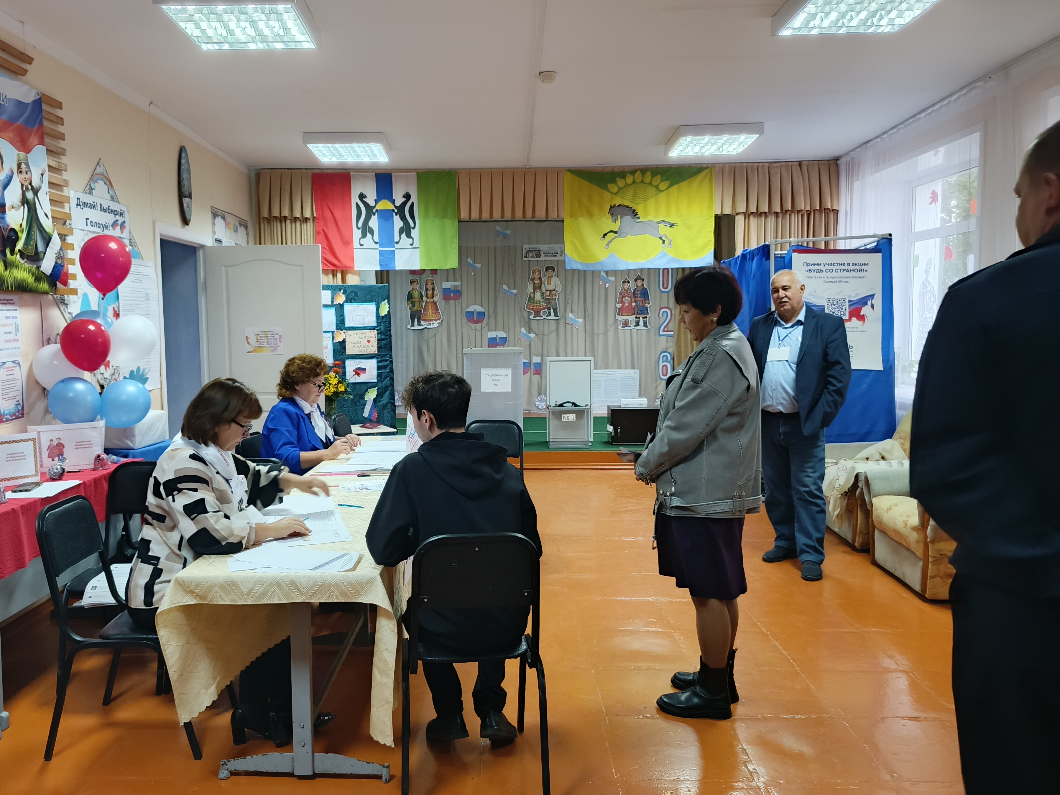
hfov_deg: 67.0
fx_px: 796
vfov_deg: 53.1
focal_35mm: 26
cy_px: 393
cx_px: 462
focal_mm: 5.56
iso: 650
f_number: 1.8
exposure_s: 1/50
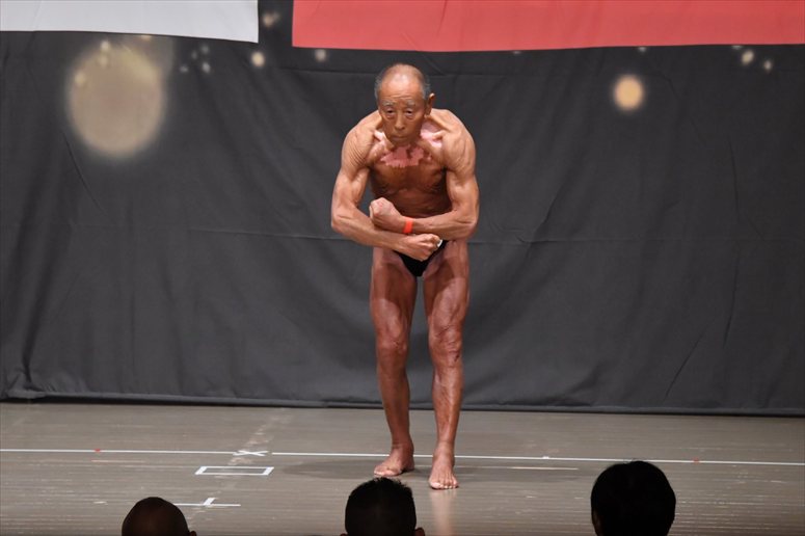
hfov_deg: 8.1
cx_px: 402
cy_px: 268
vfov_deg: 5.4
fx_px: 5699
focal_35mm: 255
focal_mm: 170
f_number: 5.6
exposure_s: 1/400
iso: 6400
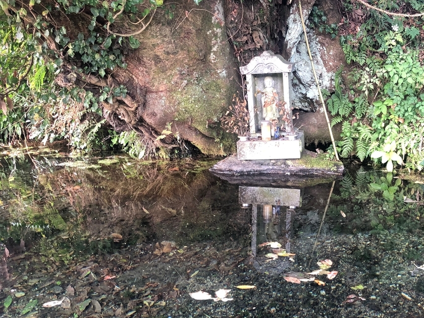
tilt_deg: -13.5
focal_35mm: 40
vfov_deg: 35.9
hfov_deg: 45.7
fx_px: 490
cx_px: 298
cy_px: 182
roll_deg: +1.1
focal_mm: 3.99
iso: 40
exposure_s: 1/17
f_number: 1.8
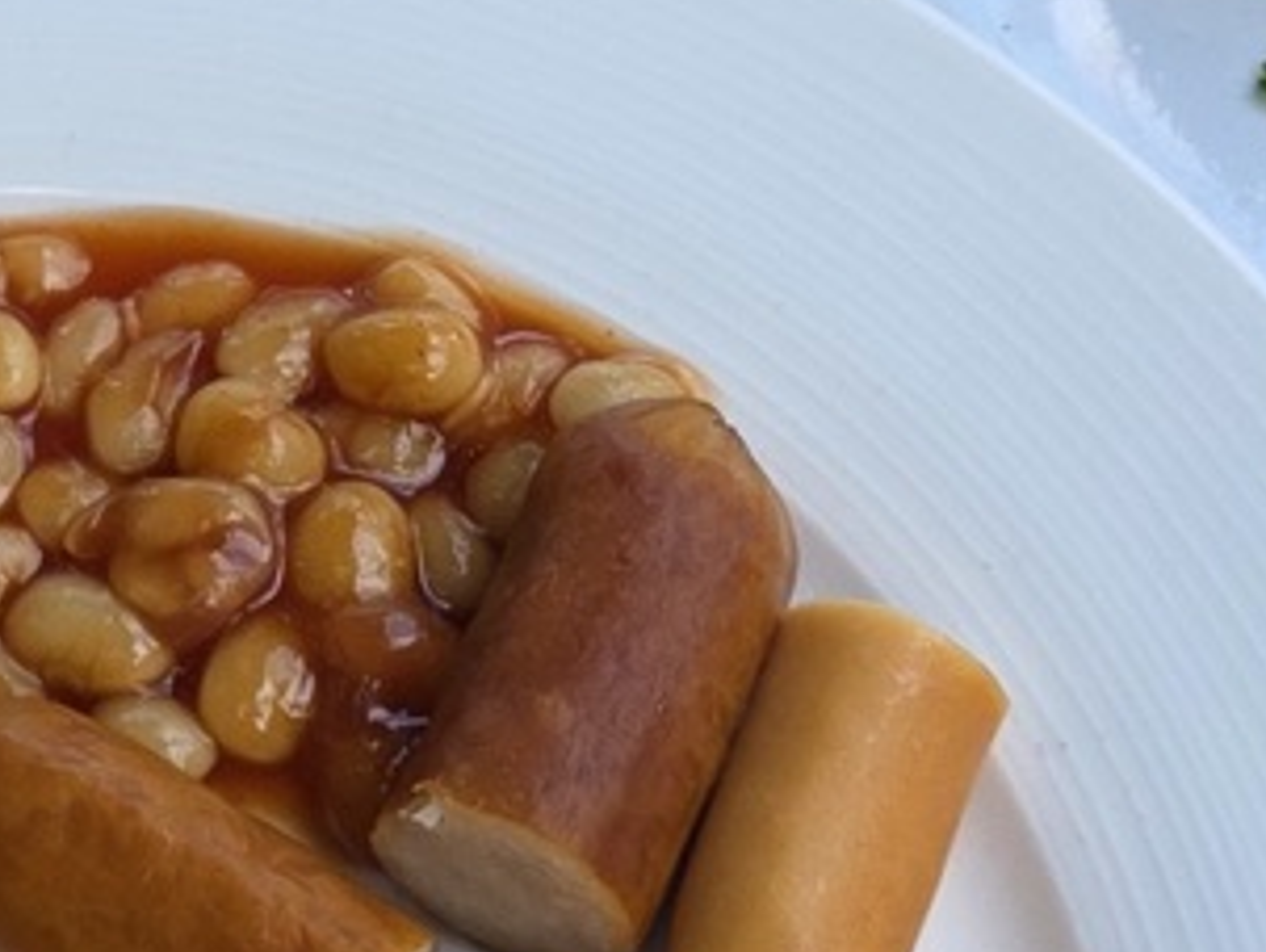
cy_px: 138
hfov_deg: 13.4
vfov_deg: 10.1
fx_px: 5344
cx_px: 109
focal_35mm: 146
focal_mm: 6.3
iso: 50
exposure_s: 1/180
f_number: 1.7
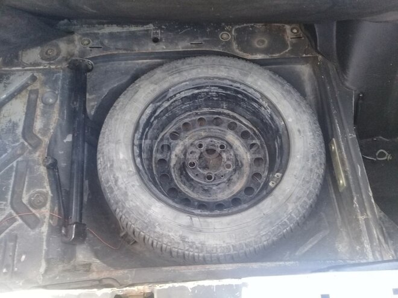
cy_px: 149
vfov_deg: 45.4
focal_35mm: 31
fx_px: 356
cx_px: 199
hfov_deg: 58.4
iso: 125
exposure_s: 1/33
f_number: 2.2
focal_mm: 3.3
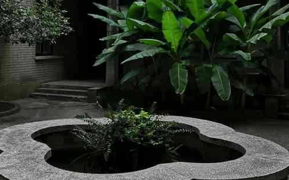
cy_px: 18
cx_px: 142
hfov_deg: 37.5
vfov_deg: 23.3
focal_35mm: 54
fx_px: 425
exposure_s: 1/147
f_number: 1.8
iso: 50
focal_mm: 3.95
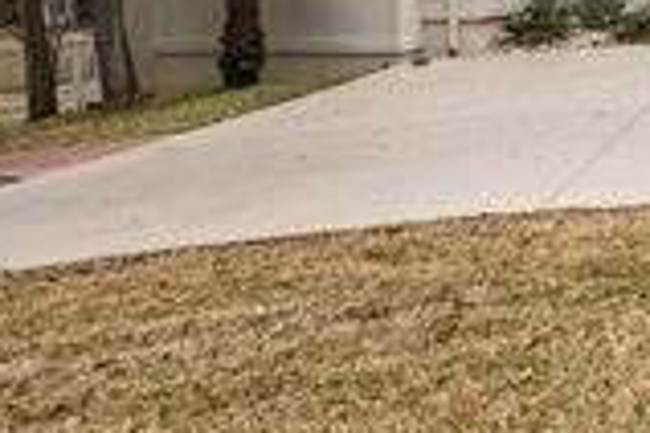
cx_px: 936
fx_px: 1274
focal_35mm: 71
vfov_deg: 18.4
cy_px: -78
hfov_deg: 23.6
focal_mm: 22.5
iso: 200
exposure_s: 1/250
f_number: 5
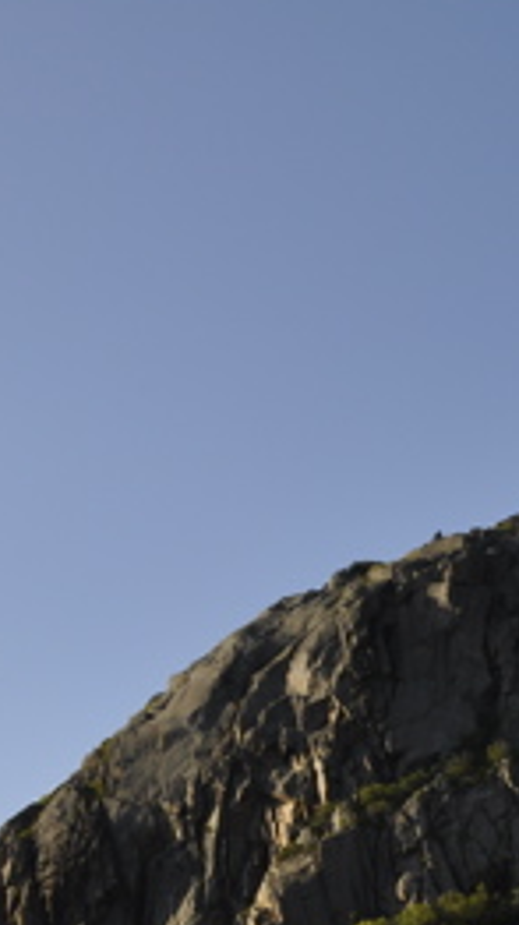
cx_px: 934
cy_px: 613
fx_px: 1691
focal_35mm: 69
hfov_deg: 15.1
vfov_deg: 30.4
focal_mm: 18
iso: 400
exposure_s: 1/400
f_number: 10
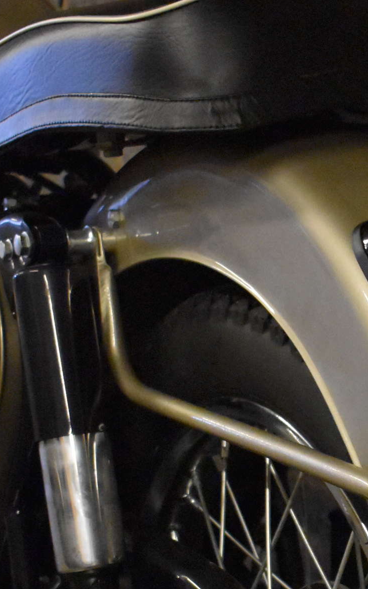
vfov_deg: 19.3
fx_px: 1690
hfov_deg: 12.3
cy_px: 551
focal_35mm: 105
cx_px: 357
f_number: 4
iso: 8000
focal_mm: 27
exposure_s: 1/125
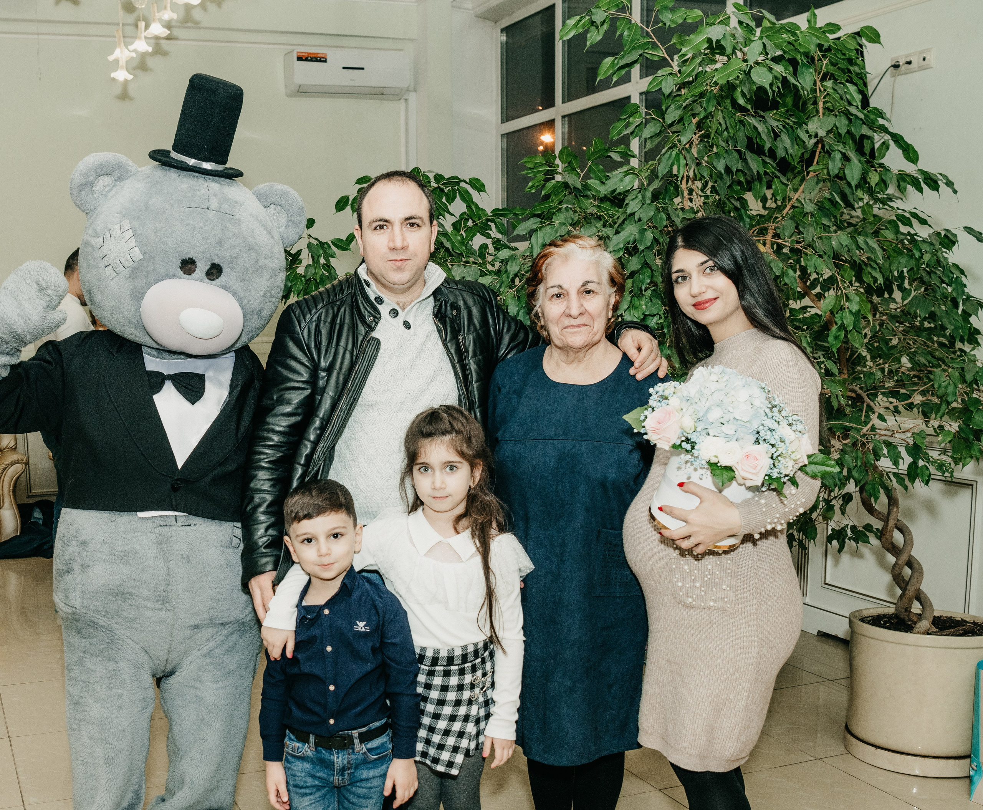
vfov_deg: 39.5
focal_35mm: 38
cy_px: 519
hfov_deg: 46.5
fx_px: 1118
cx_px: 306
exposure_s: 1/160
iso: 320
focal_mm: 24
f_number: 5
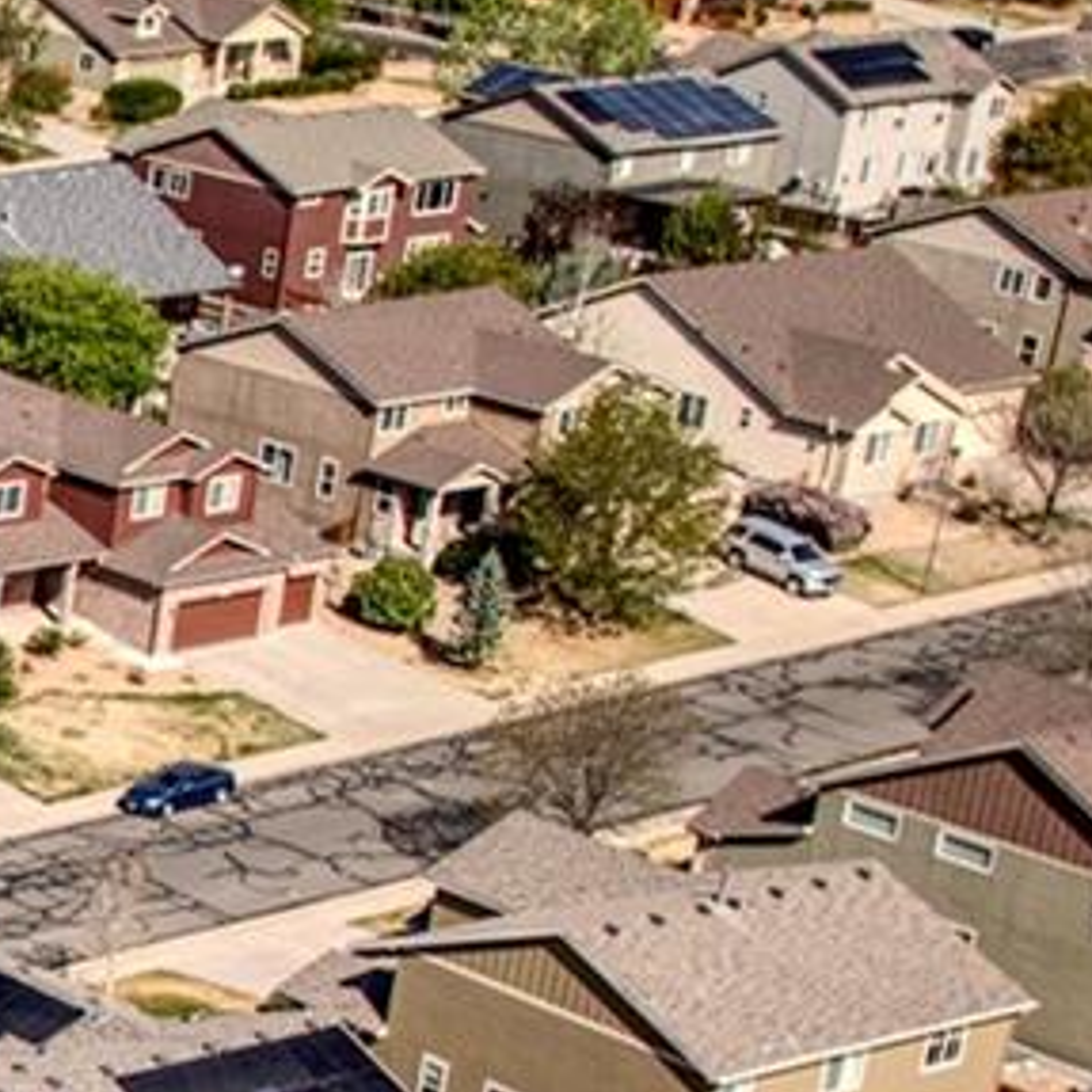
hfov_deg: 12.1
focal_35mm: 118
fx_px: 4211
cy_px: 1122
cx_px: -1450
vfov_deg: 14.5
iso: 100
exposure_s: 1/15
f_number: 2.8
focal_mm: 12.3
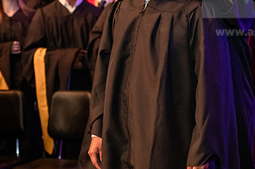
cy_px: 50
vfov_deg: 10.1
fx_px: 963
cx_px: 177
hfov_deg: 15.0
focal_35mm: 136
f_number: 3.2
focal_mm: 70
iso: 3200
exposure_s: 1/200
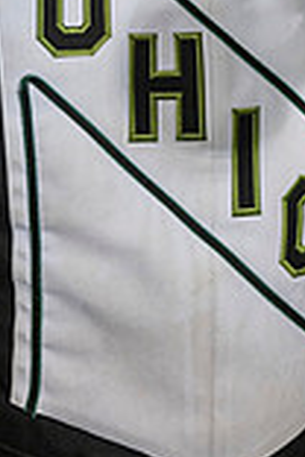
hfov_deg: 18.2
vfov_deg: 23.4
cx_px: 155
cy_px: -161
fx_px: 953
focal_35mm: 75
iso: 1250
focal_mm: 26
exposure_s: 1/500
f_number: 3.2
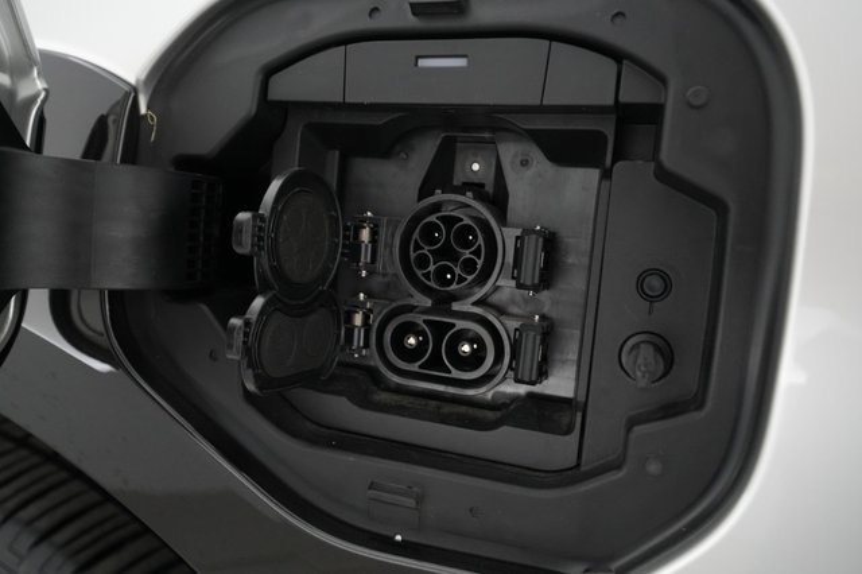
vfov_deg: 49.5
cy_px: 287
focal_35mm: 26
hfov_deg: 69.4
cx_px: 431
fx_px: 622
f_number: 4.5
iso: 5000
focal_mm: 26
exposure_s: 1/80
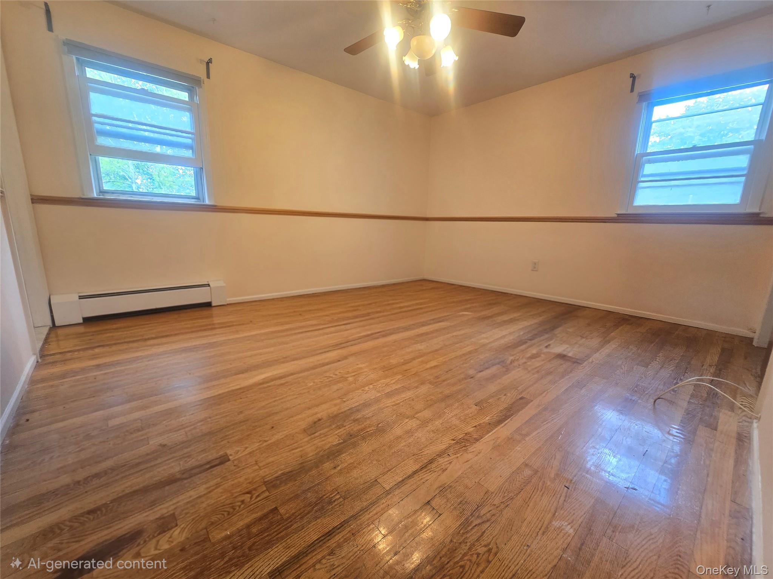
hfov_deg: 106.2
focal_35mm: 13
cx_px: 386
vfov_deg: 89.9
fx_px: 290
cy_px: 290
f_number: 2.2
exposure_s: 1/60.2
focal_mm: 2.2
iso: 125
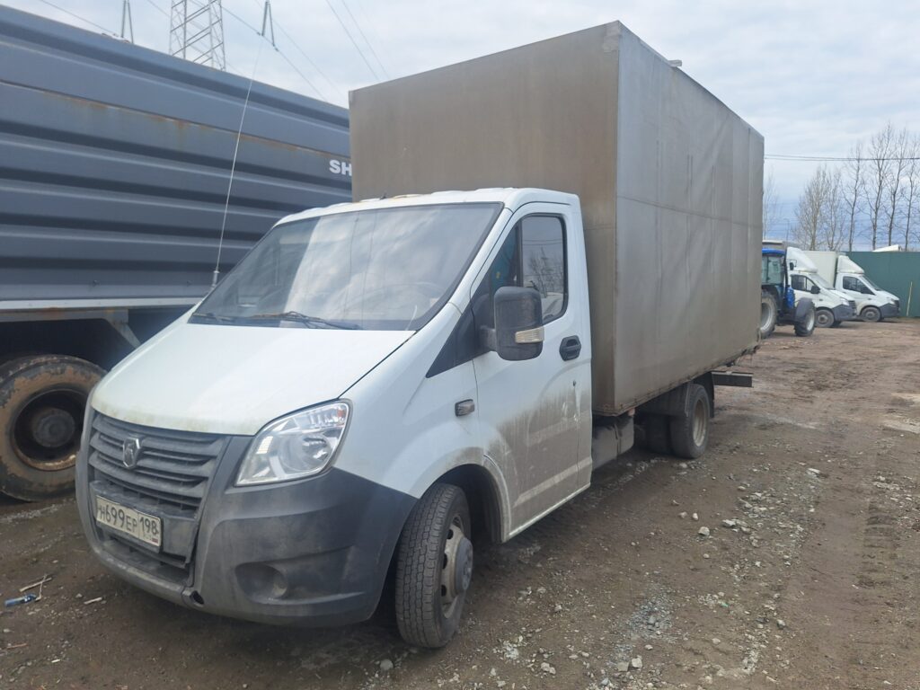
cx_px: 460
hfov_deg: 73.9
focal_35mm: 23
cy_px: 345
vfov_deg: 58.9
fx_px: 611
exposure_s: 1/1577
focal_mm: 5.54
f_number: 1.8
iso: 40
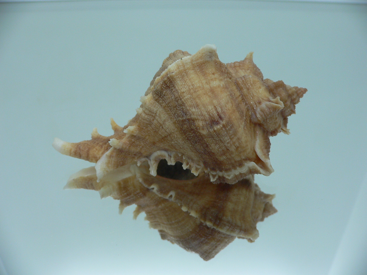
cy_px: 138
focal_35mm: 35
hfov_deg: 52.6
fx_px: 371
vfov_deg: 40.7
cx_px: 184
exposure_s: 1/60
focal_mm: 4.6
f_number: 2.8
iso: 80
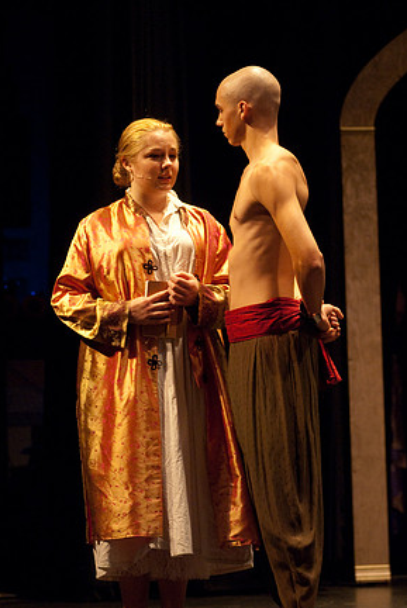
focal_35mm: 172
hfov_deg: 8.0
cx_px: 209
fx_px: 2910
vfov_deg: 11.9
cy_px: 304
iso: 1000
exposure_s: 1/160
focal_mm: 110
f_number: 2.8
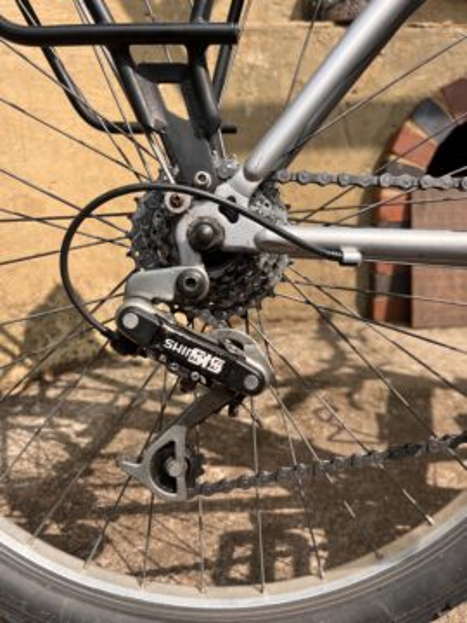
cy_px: 312
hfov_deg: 53.1
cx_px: 234
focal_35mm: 26
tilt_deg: -14.1
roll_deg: +1.5
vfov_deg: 67.3
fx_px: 468
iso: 50
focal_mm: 5.1
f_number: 1.6
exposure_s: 1/1600
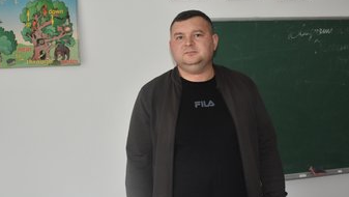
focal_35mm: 41
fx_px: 380
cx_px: 191
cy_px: 82
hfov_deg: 49.3
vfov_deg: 29.0
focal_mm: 22
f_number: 3.5
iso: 800
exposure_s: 1/60
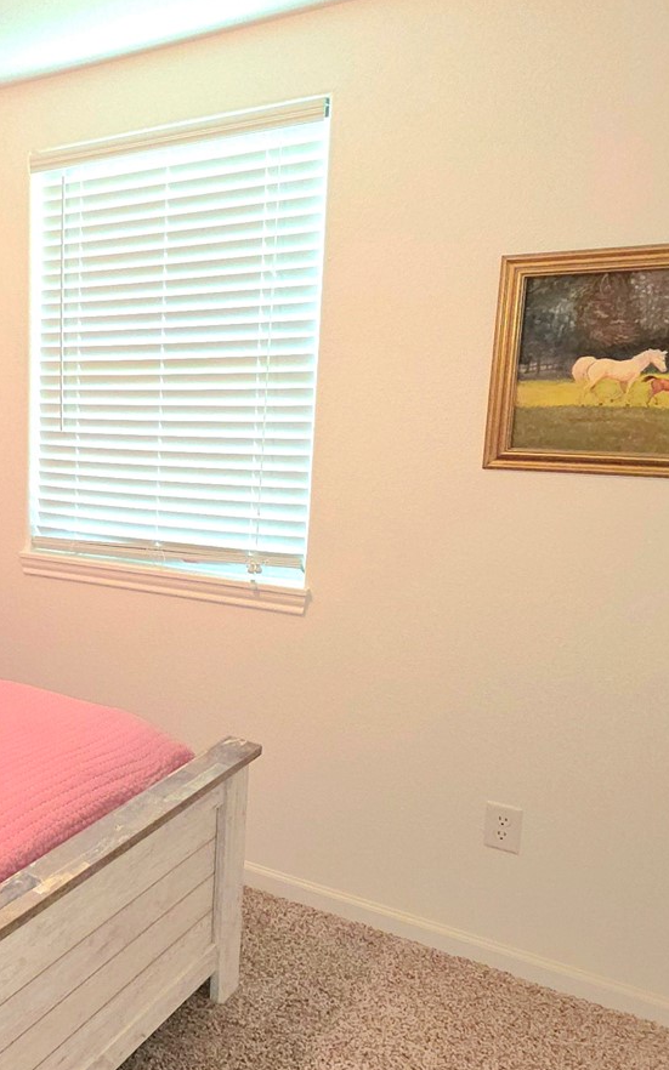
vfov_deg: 59.7
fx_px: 934
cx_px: -163
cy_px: 539
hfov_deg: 31.8
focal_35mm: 32
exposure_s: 1/60.2
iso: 160
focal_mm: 2.2
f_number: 1.9
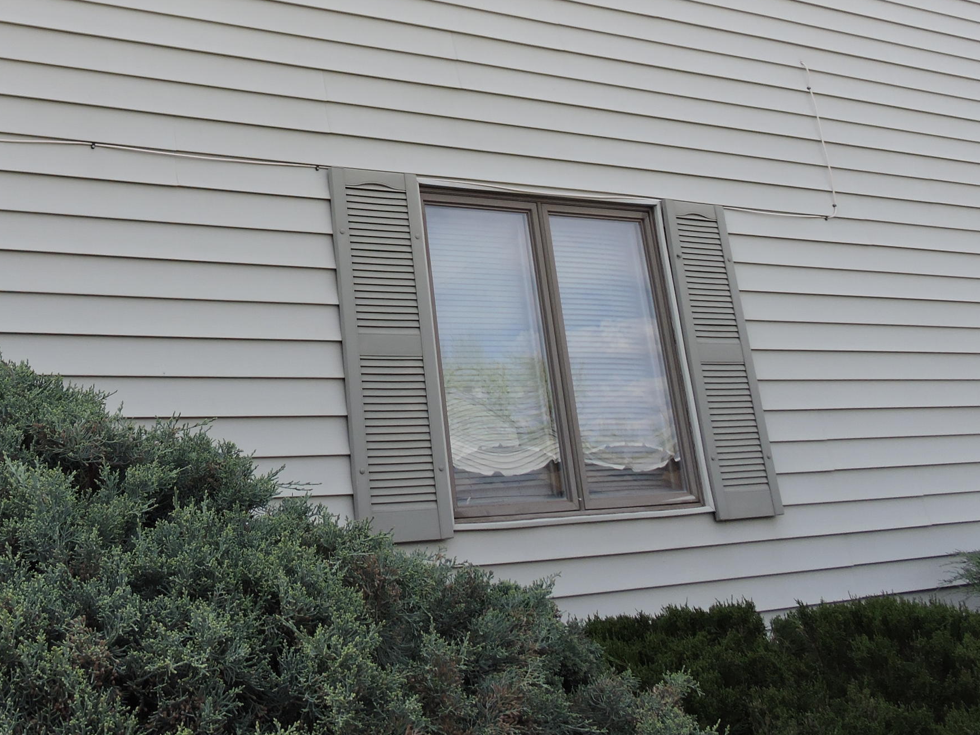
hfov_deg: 44.7
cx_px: 286
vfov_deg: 33.7
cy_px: 112
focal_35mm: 41
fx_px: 1161
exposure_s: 1/640
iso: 100
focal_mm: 4.3
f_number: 3.3
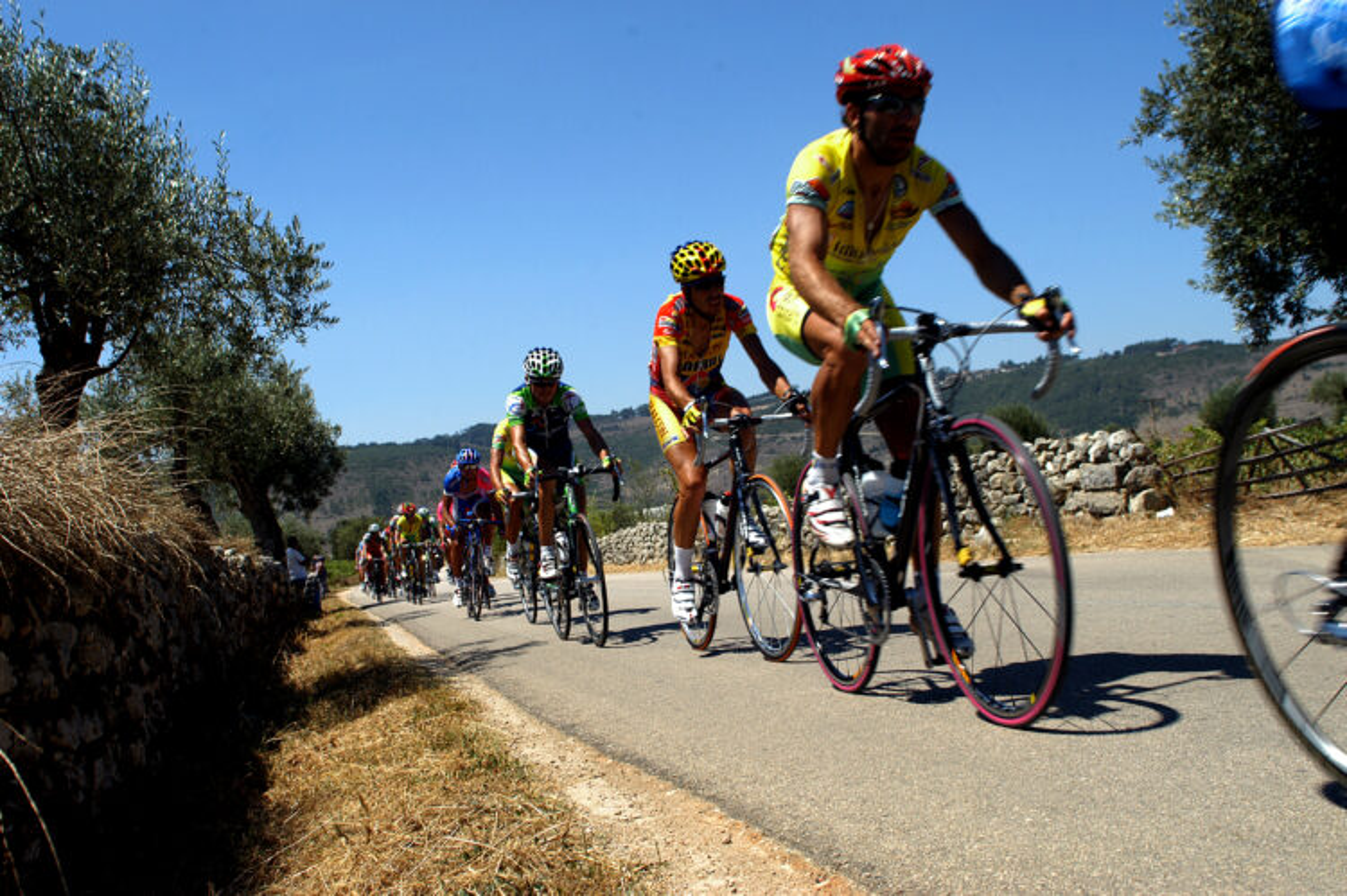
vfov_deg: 36.8
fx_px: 1346
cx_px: 674
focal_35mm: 36
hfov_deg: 53.2
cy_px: 448
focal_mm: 24
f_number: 5.6
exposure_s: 1/640
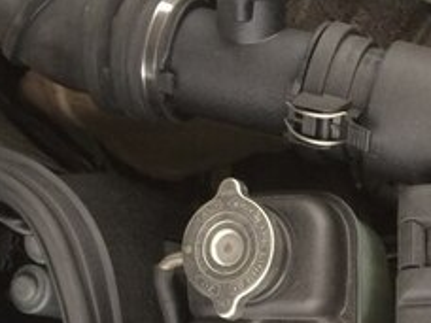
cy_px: 375
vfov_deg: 16.9
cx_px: 465
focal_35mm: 84
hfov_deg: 22.1
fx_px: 1046
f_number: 2.2
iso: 50
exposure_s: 1/33
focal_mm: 4.15
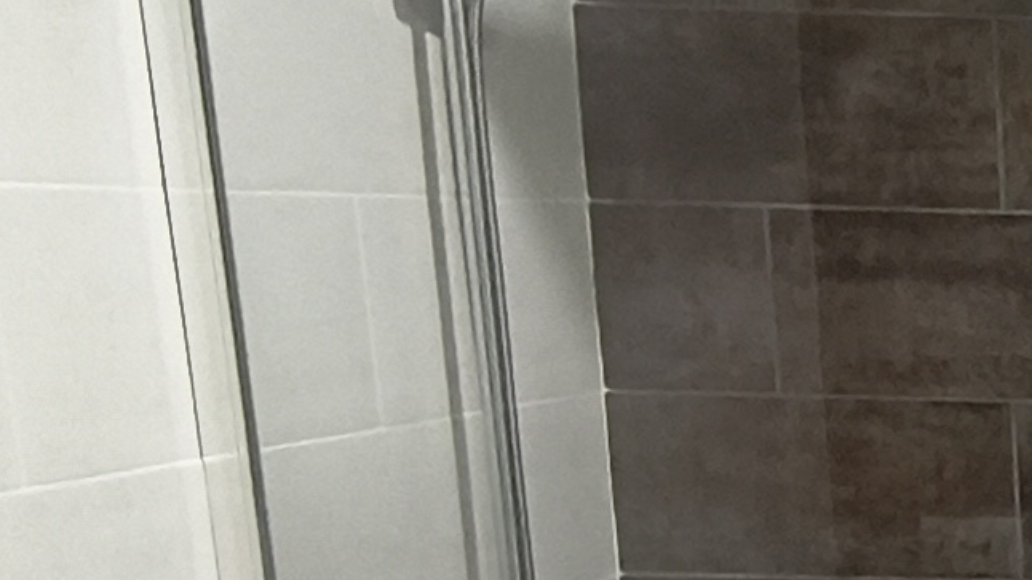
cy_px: 834
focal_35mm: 83
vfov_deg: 13.8
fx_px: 2271
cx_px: 1692
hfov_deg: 20.5
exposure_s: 1/50
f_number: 2.2
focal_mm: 1.65
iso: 160
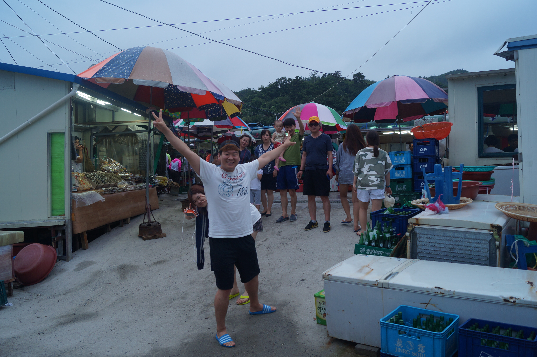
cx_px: 268
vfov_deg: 43.5
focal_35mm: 30
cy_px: 178
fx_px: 447
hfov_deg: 62.0
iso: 100
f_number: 4
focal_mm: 20
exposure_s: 1/60
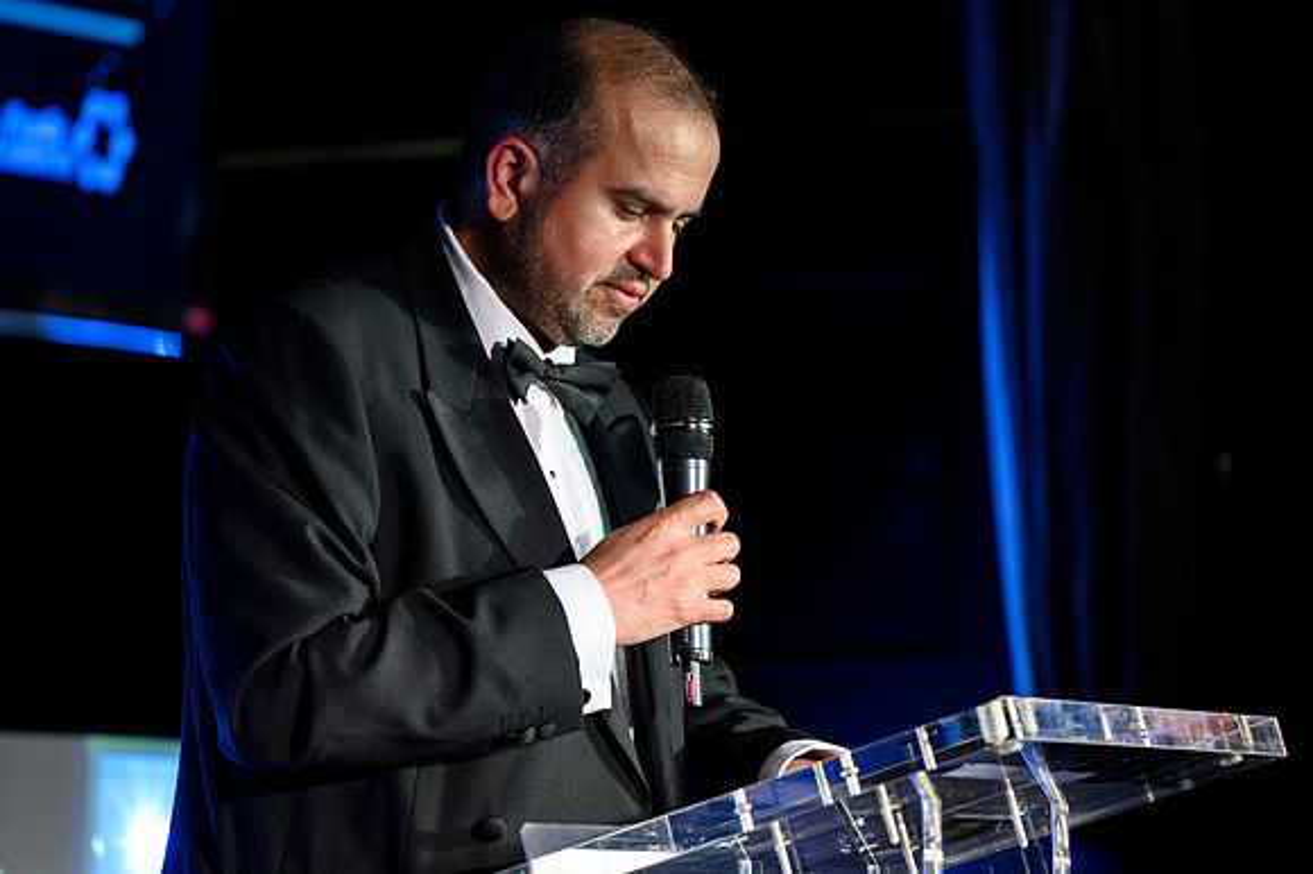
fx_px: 7290
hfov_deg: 10.3
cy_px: 437
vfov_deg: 6.9
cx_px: 656
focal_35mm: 200
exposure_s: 1/200
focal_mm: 200
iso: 3200
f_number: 4
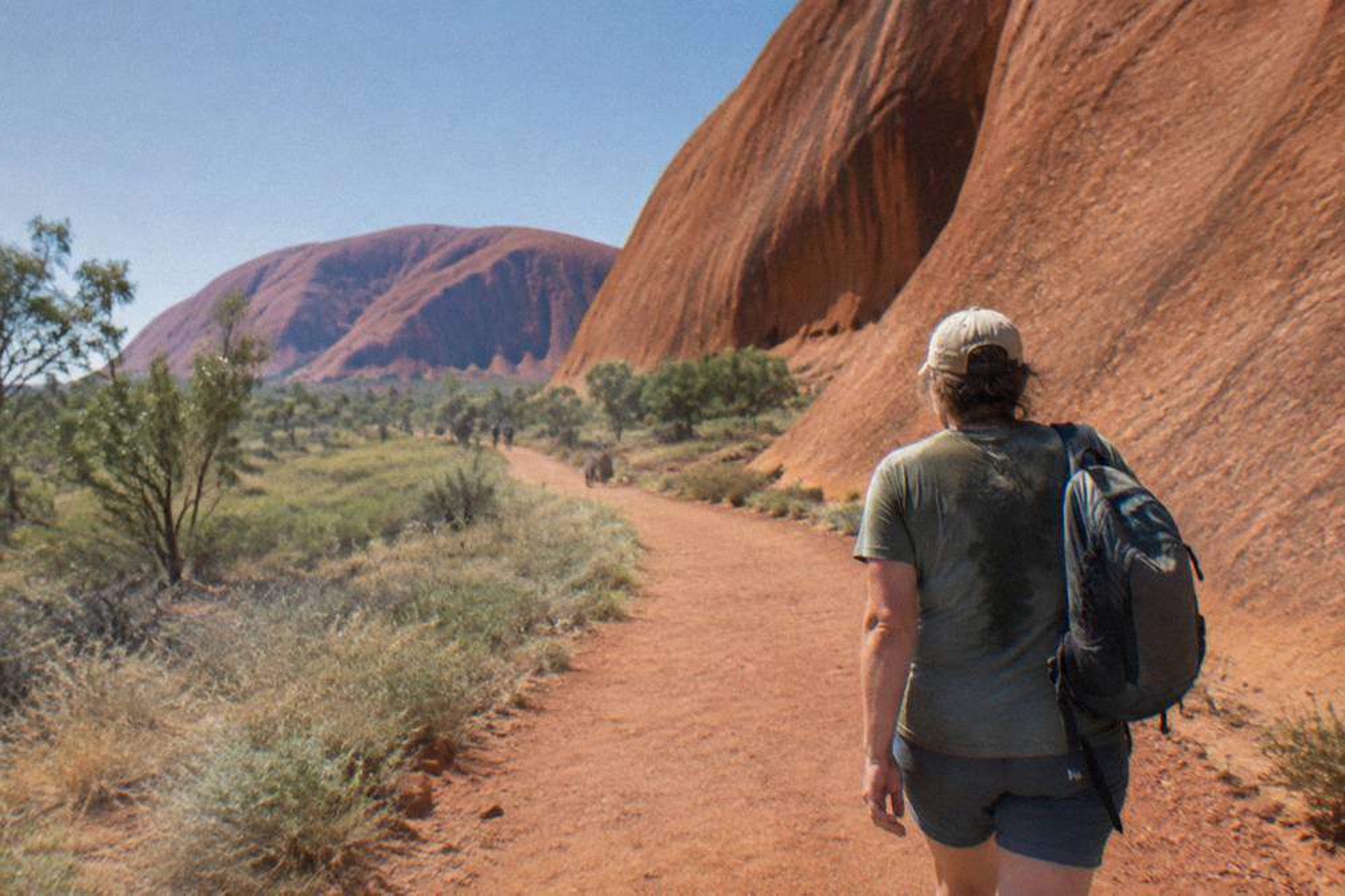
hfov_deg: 51.9
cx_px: 672
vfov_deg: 35.9
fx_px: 1382
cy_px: 448
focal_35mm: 37
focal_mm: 37
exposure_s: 1/640
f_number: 4
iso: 200
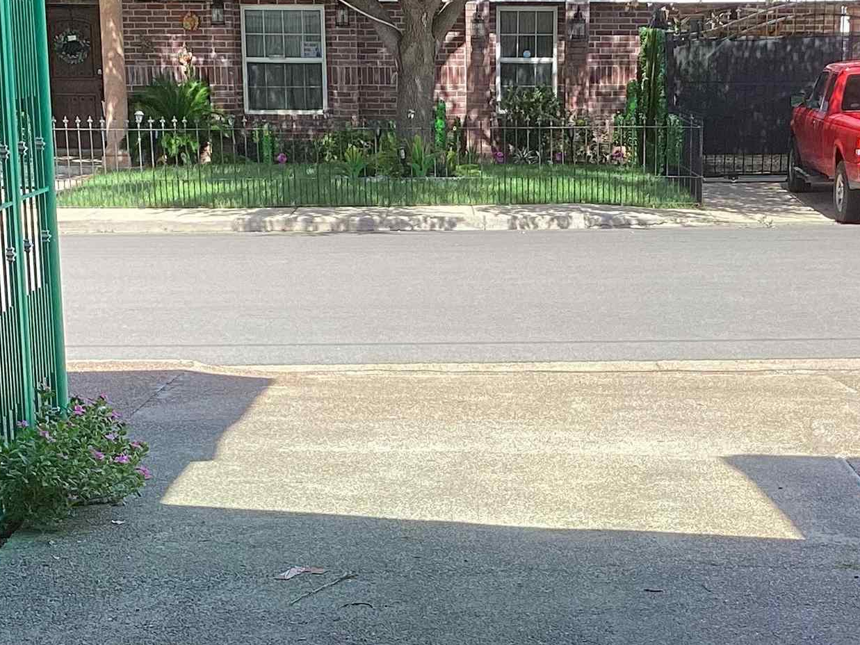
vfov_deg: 19.0
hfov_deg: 25.3
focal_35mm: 77
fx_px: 1913
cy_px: 509
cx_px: 512
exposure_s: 1/394
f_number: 2.4
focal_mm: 3.3
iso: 25
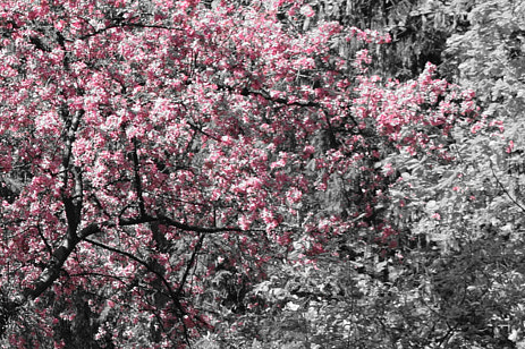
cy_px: 351
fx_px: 2419
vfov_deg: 8.2
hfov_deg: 11.9
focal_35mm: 166
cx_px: -214
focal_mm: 32
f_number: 8
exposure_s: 1/250
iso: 250
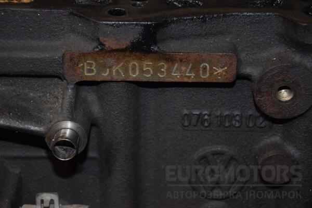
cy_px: 104
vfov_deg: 13.0
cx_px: 156
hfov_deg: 19.5
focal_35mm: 105
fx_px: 910
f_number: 5.3
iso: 800
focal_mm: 70
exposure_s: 1/60
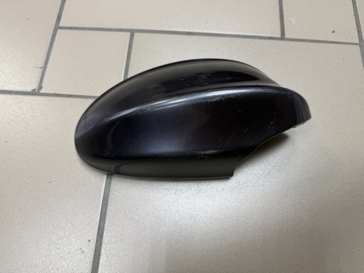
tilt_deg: -70.1
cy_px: 136
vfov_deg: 56.8
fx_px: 252
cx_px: 182
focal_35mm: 24
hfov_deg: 71.6
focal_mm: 6.76
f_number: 1.78
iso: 125
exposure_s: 1/100
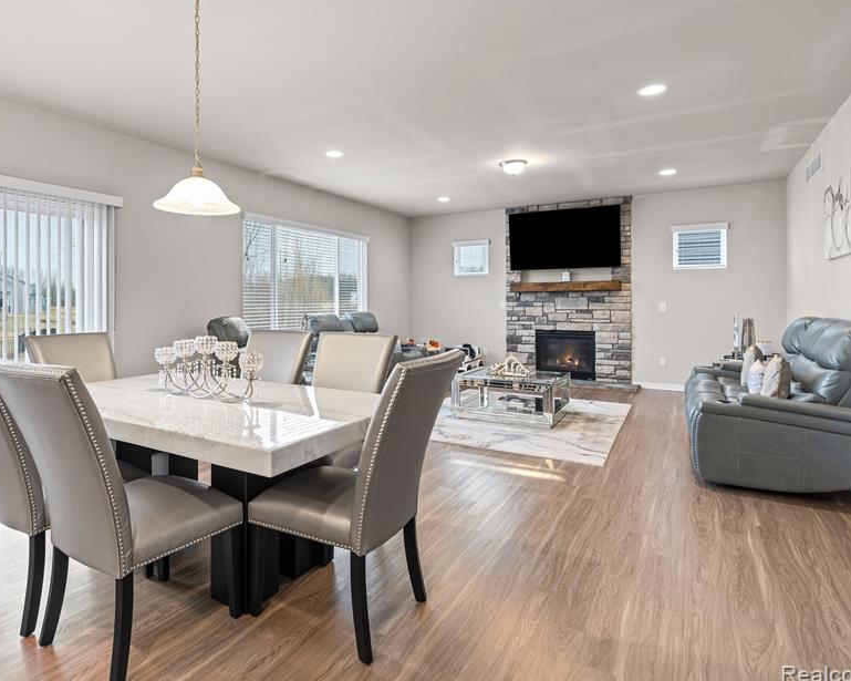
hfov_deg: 79.1
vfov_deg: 68.0
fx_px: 504
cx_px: 326
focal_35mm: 20
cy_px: 314
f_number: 3.5
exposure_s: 1/30
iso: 1250
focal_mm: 16
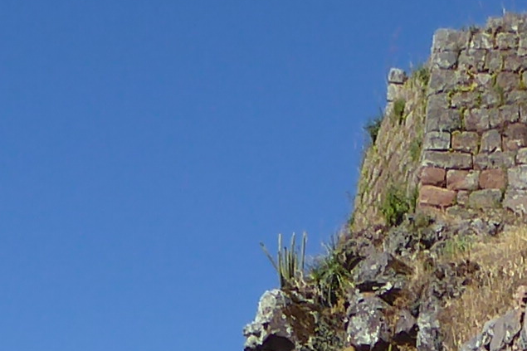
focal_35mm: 190
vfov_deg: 6.4
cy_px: 1206
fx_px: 2780
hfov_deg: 10.6
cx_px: 677
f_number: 3.5
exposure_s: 1/800
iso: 80
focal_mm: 5
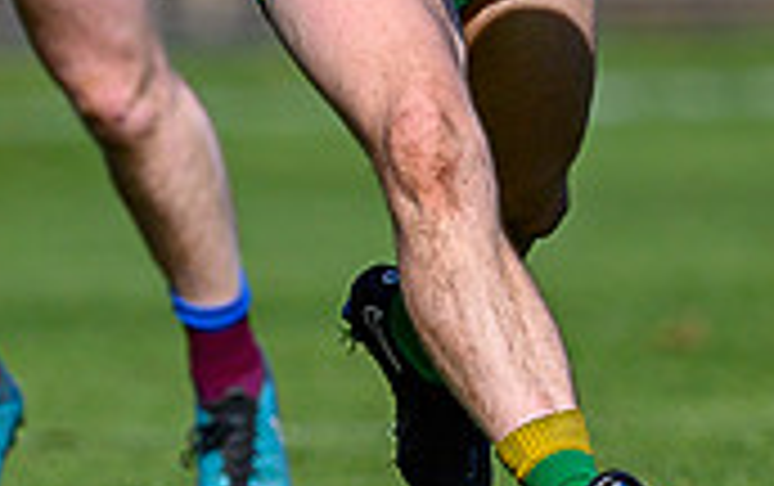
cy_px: -11
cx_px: 311
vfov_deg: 0.5
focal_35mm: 2885
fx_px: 60936
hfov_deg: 0.7
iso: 110
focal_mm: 500
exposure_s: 1/2000
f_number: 4
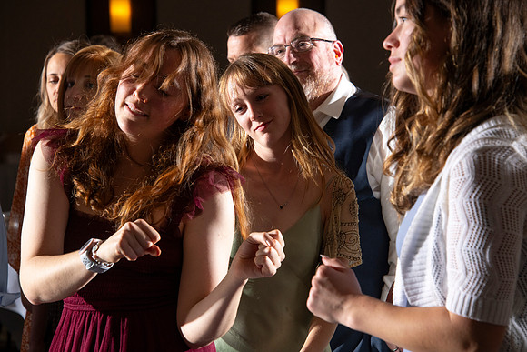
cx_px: 264
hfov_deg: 12.1
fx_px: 2489
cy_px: 176
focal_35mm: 170
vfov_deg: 8.1
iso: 800
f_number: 9
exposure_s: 1/160
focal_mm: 170
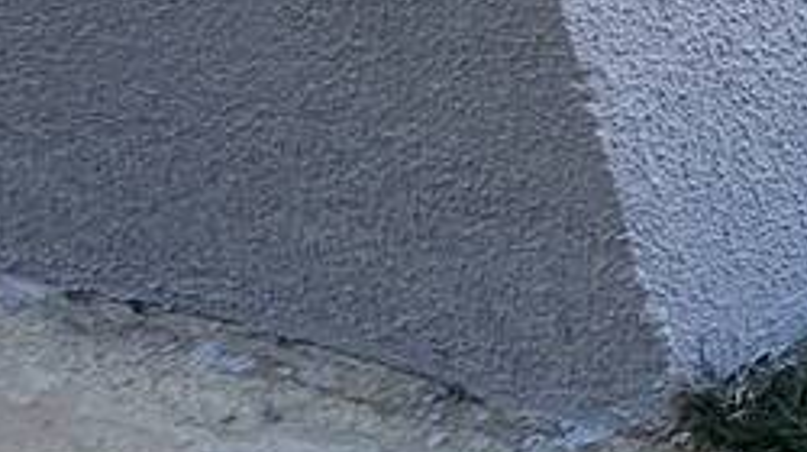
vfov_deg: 12.4
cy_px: -394
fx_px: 1881
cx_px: 2189
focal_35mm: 88
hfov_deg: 13.0
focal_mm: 2.22
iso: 40
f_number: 2.2
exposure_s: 1/115
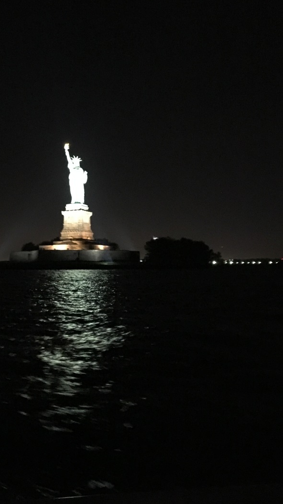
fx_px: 427
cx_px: 92
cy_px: 250
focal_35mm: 32
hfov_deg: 36.3
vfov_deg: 61.0
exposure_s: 1/15
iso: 1000
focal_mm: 4.15
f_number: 2.2
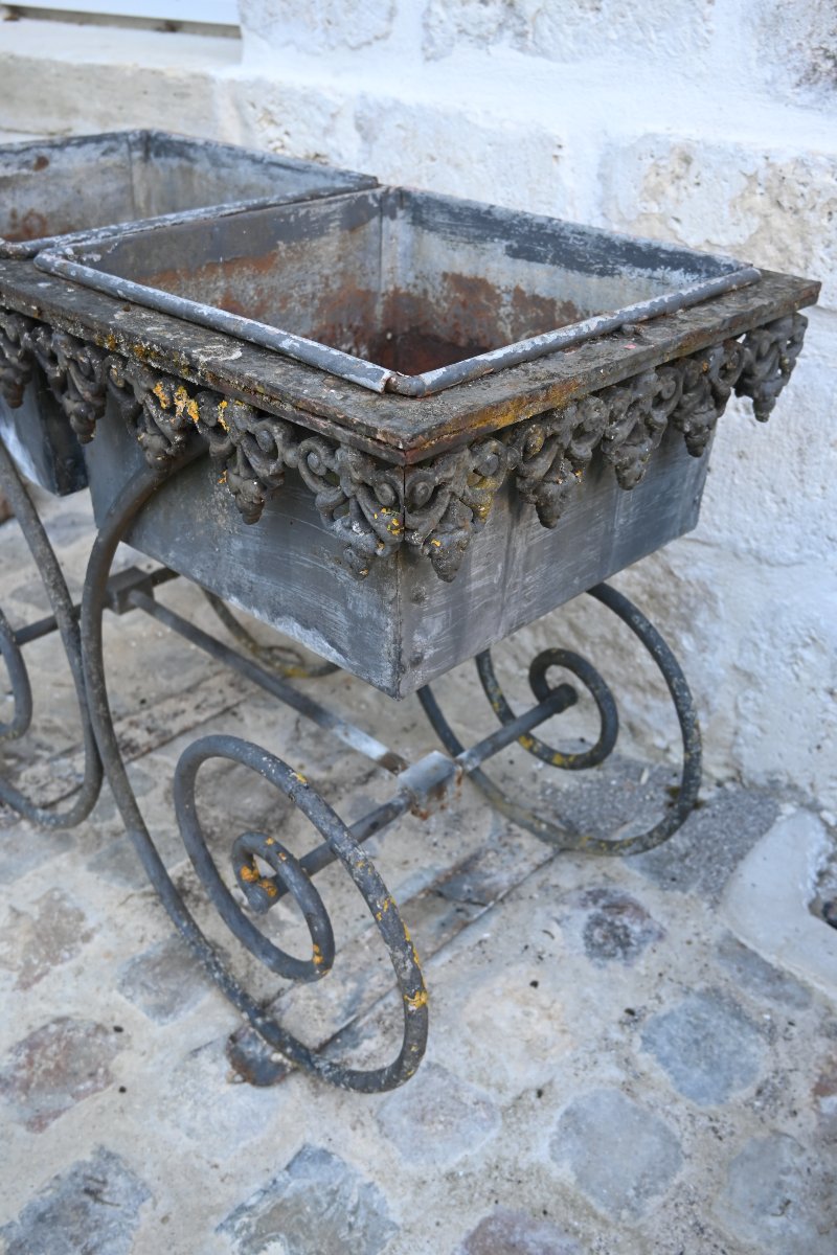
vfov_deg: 59.5
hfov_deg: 41.7
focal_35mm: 32
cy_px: 628
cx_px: 418
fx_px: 1098
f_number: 3.5
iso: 400
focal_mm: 21
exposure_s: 1/125
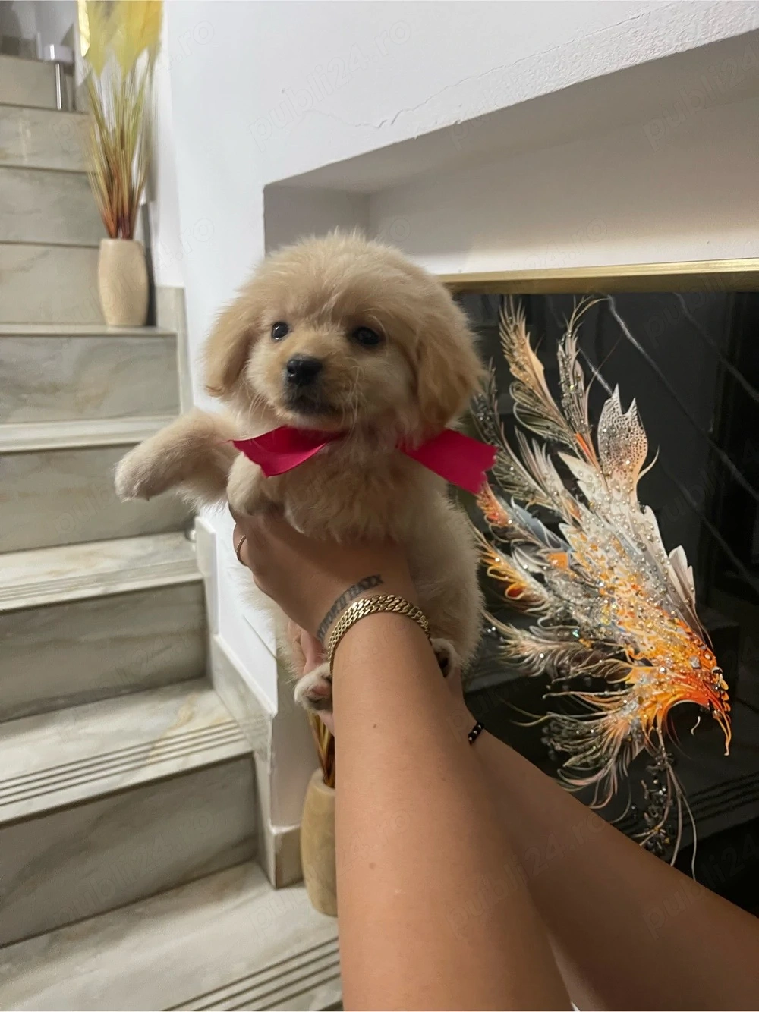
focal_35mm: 25
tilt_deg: -20.0
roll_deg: -1.4
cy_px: 506
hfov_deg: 54.9
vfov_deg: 69.4
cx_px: 380
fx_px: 731
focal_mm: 5.1
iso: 200
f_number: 1.6
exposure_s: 1/50
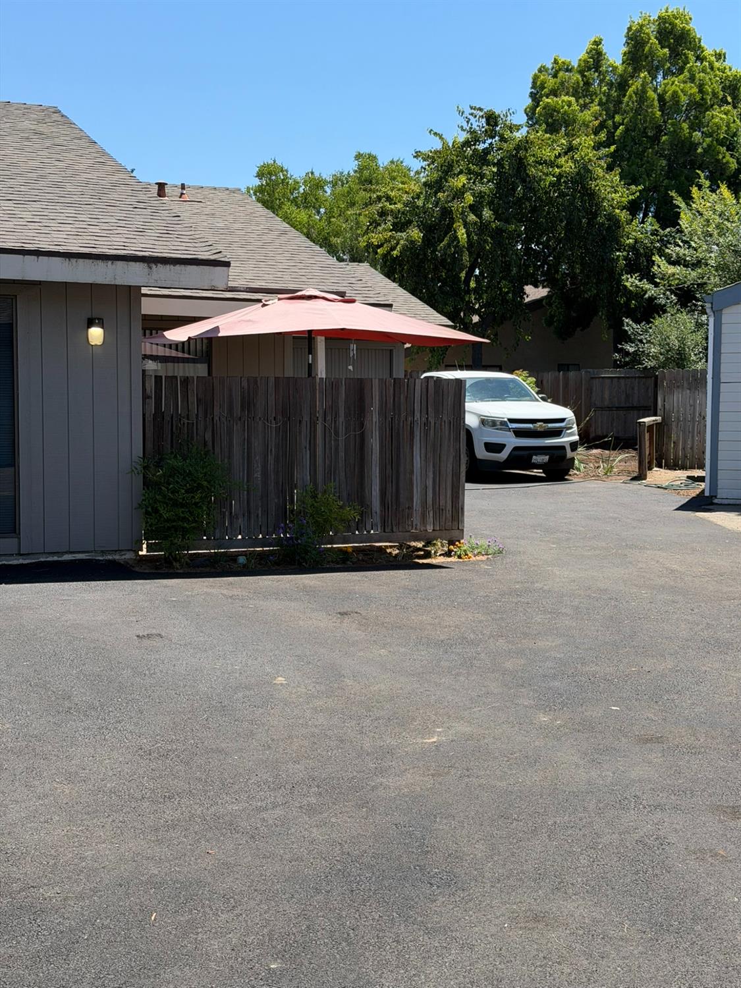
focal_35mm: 48
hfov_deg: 30.3
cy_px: 494
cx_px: 370
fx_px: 1370
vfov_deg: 39.7
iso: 64
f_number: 1.78
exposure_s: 1/2342
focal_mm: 6.76
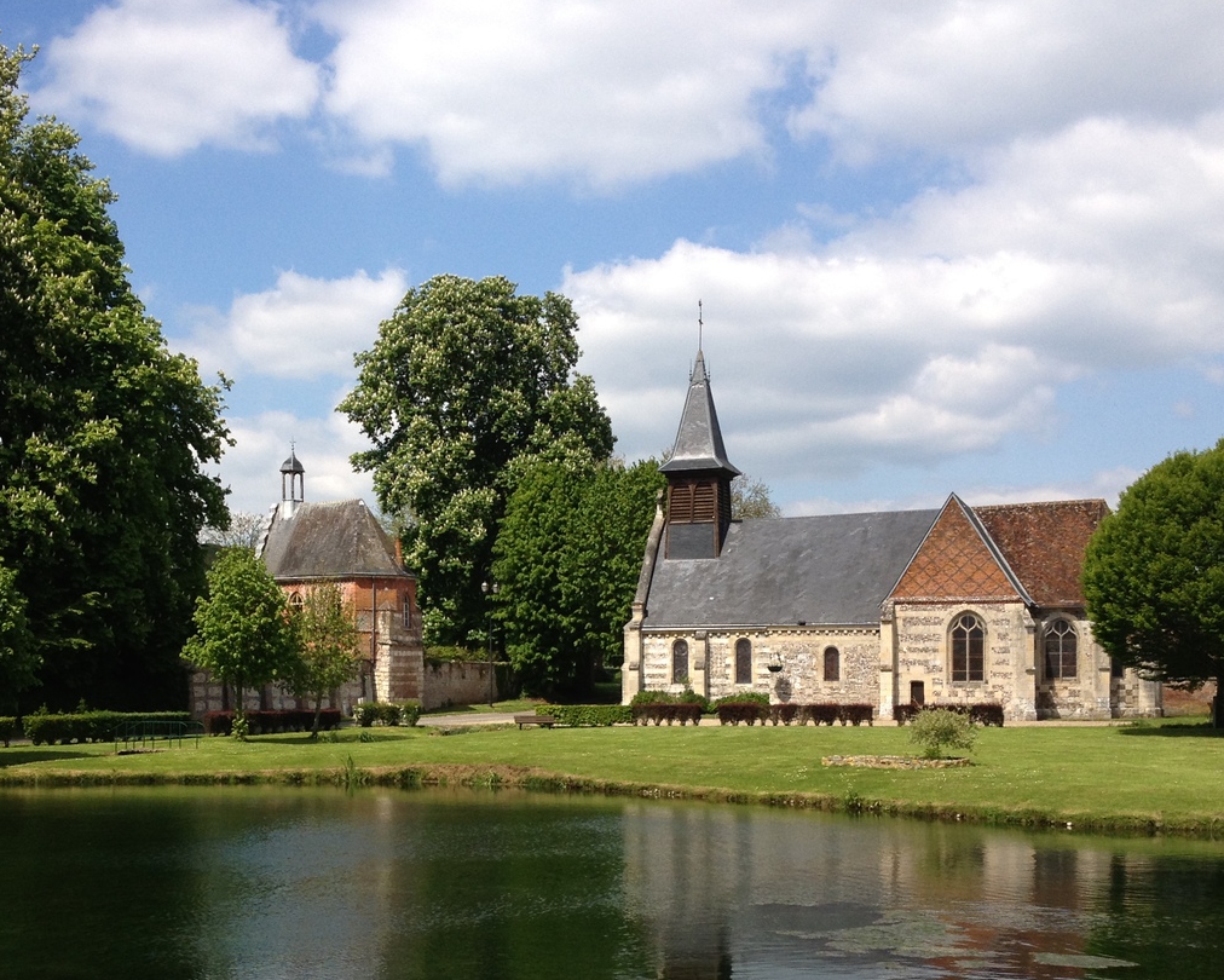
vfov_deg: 27.8
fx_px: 1957
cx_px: 479
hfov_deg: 34.6
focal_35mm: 54
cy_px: 722
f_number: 2.4
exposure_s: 1/1727
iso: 50
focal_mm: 4.28
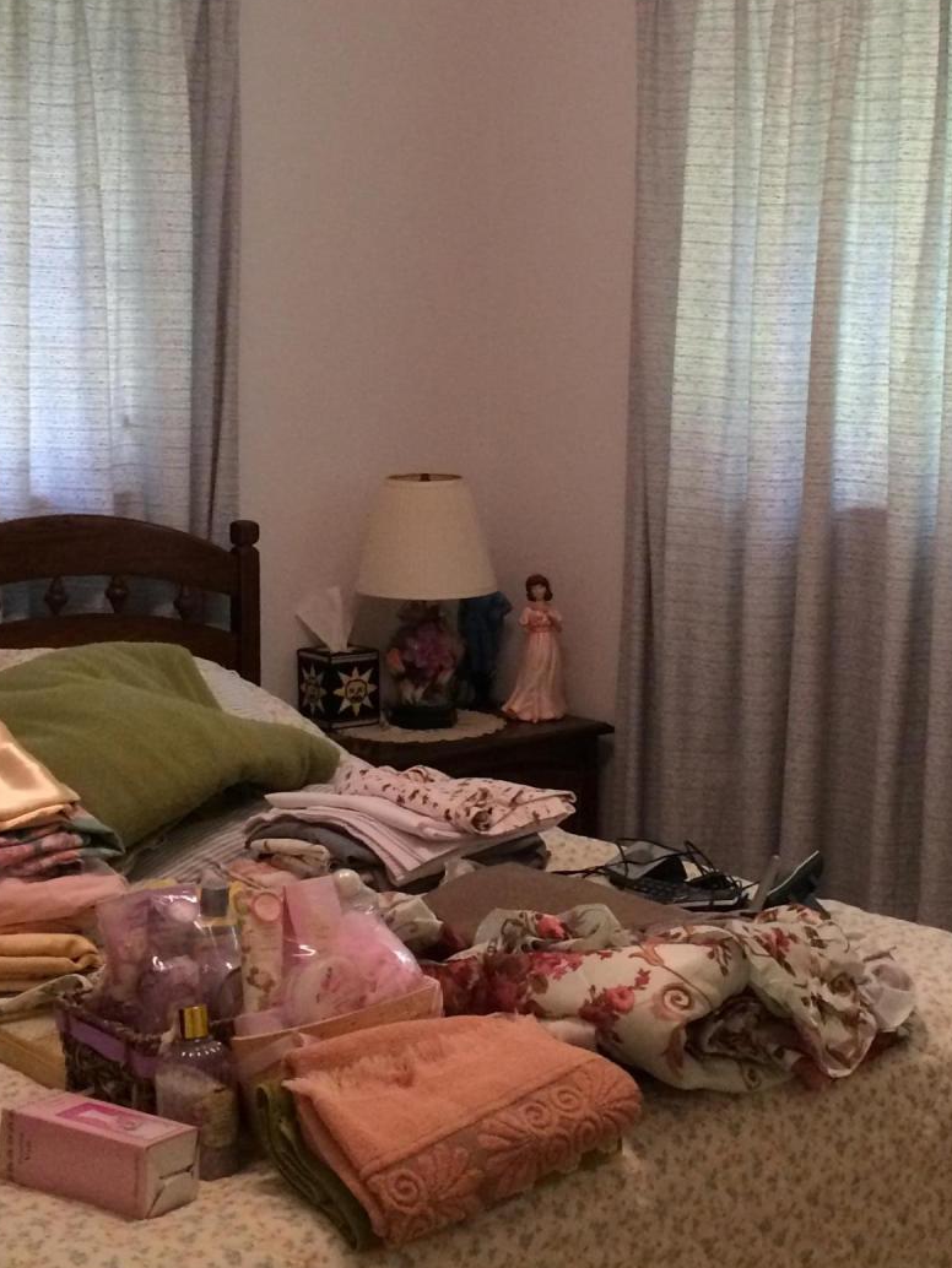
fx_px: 2126
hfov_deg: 25.2
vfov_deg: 33.1
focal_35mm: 58
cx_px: 553
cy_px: 483
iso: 160
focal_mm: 4.12
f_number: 2.2
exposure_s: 1/30
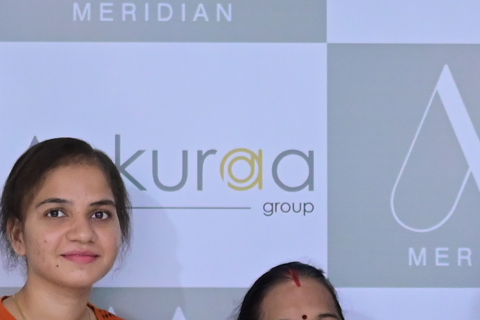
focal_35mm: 203
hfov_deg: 10.1
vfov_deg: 6.8
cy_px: 221
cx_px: 407
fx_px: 2705
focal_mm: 35
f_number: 1.8
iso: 2000
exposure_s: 1/125
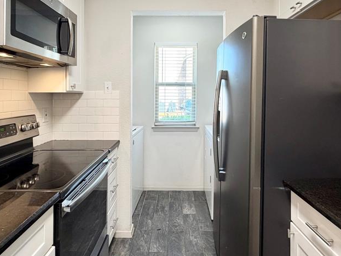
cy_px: 94
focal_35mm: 23
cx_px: 173
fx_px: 227
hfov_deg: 73.9
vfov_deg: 58.0
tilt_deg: +0.9
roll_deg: +0.2
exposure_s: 1/120
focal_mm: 2.22
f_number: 2.2
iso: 250
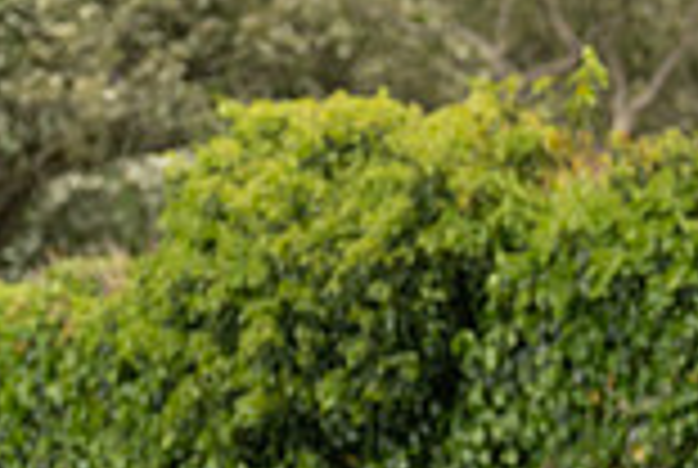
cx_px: 49
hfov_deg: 2.2
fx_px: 18047
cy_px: 745
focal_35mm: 929
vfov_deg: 1.5
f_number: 4.5
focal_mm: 200
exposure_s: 1/1000
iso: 1000
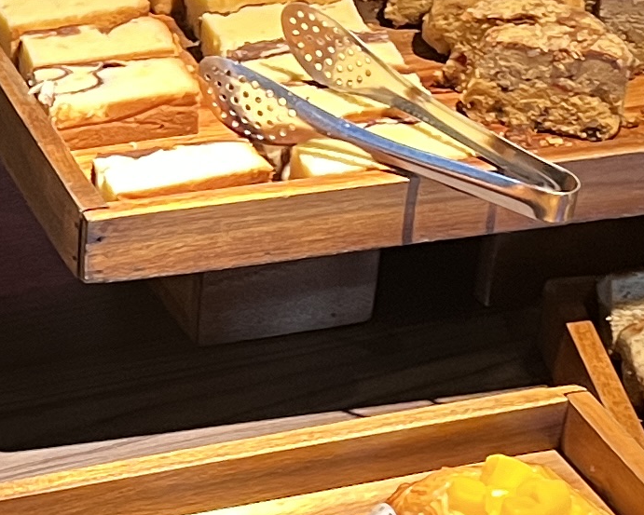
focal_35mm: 148
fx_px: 2821
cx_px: -211
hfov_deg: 12.6
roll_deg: +1.3
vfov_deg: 10.3
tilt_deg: -35.2
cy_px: 541
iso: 250
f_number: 1.5
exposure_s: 1/50
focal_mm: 5.7
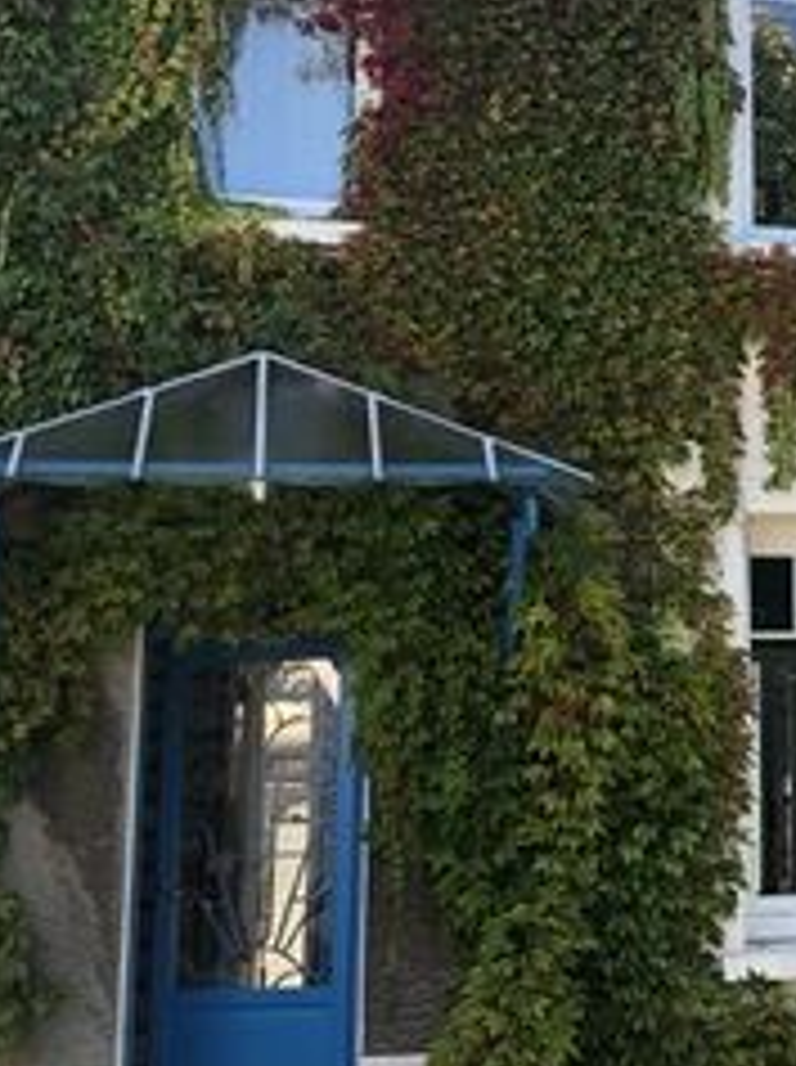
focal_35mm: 71
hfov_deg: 19.4
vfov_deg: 27.3
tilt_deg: +11.5
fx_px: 2183
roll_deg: +2.2
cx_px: 967
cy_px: 391
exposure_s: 1/185
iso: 20
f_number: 1.8
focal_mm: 3.99
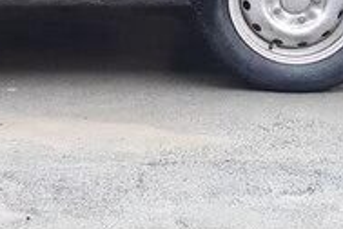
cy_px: -83
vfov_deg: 13.4
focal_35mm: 98
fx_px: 934
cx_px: 18
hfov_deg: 20.3
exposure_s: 1/100
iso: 80
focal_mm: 3.71
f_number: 1.7
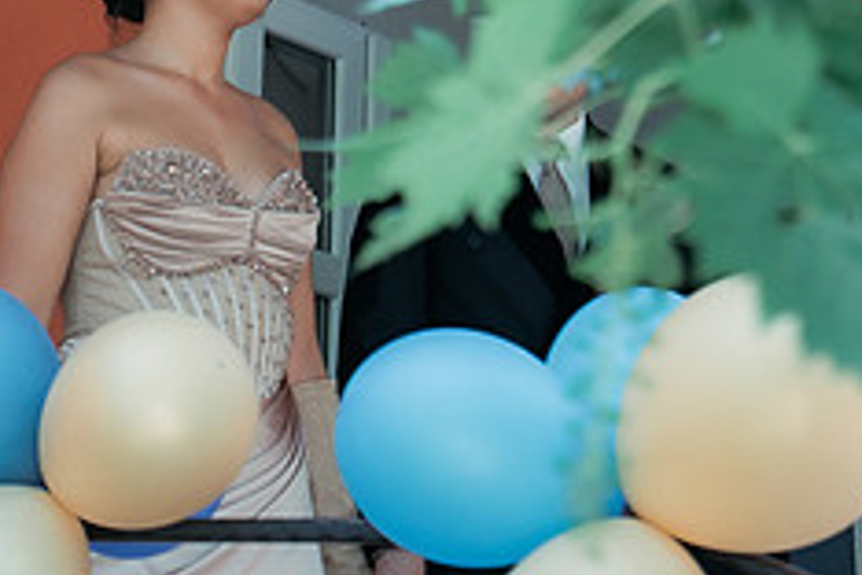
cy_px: -93
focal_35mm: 95
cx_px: 343
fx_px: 2275
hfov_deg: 21.4
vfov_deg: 14.0
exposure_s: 1/500
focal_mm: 30
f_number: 2.8
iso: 250
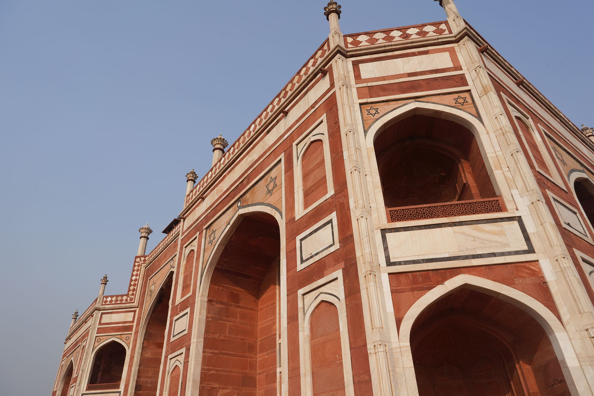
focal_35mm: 24
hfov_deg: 73.7
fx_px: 396
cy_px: 198
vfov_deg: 53.1
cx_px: 297
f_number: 16
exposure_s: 1/100
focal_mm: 24
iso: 100
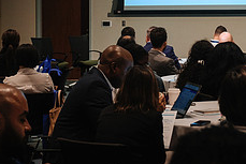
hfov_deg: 16.9
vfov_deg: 11.3
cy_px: -8
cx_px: 190
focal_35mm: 120
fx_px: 820
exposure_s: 1/60
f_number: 2.8
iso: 1000
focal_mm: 25.7
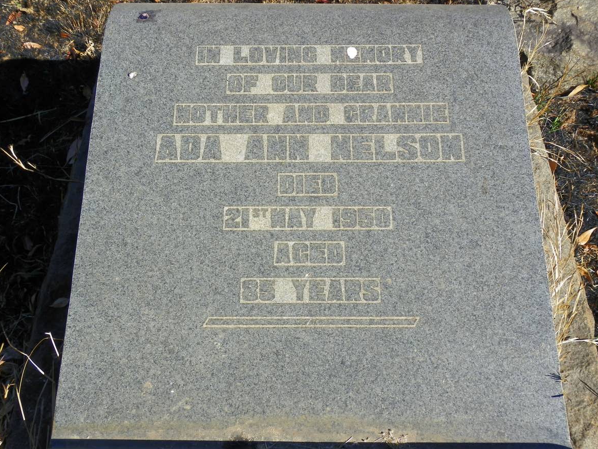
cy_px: 225
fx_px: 656
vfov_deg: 37.7
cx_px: 305
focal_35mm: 38
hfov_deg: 49.0
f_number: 4.5
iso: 64
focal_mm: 6.6
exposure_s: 1/250
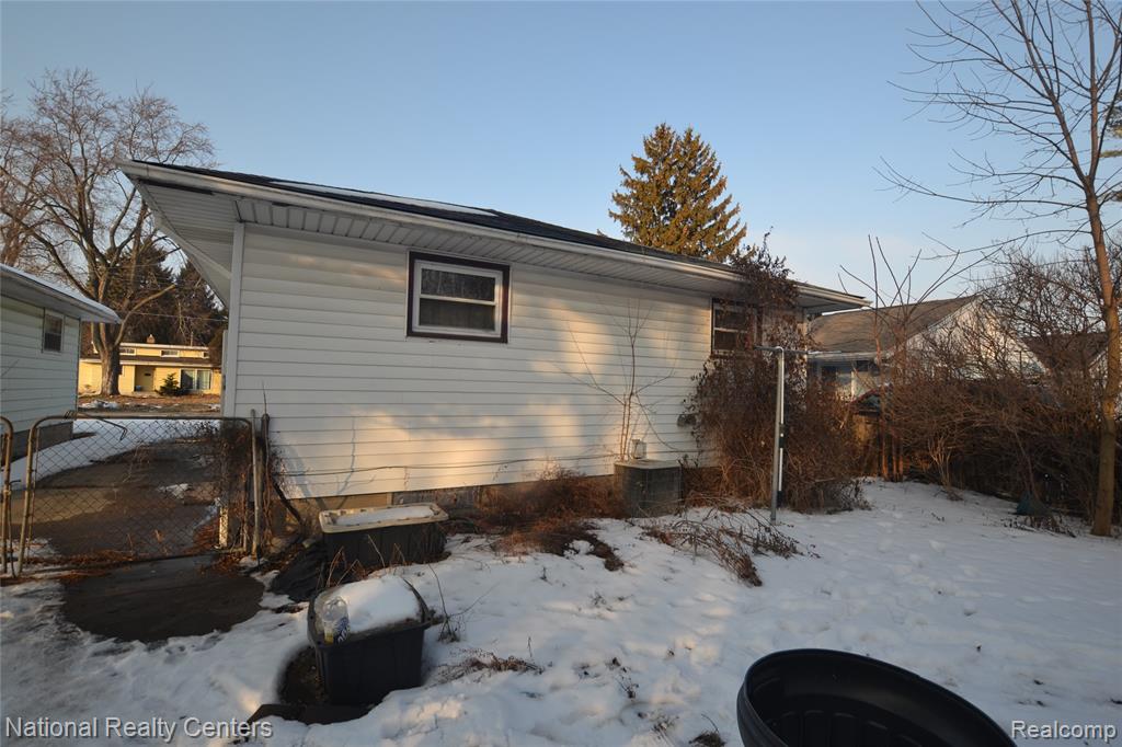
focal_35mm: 15
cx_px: 561
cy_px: 374
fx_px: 467
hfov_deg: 100.4
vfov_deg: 77.3
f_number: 6.3
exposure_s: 1/160
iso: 100
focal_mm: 10
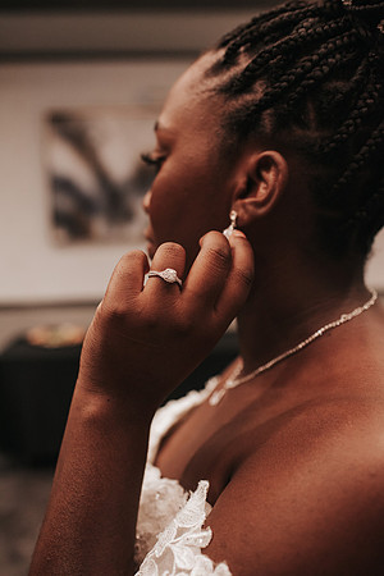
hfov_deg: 37.9
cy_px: 288
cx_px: 192
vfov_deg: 54.4
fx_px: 560
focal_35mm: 35
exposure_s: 1/640
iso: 1000
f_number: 3.2
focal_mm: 35
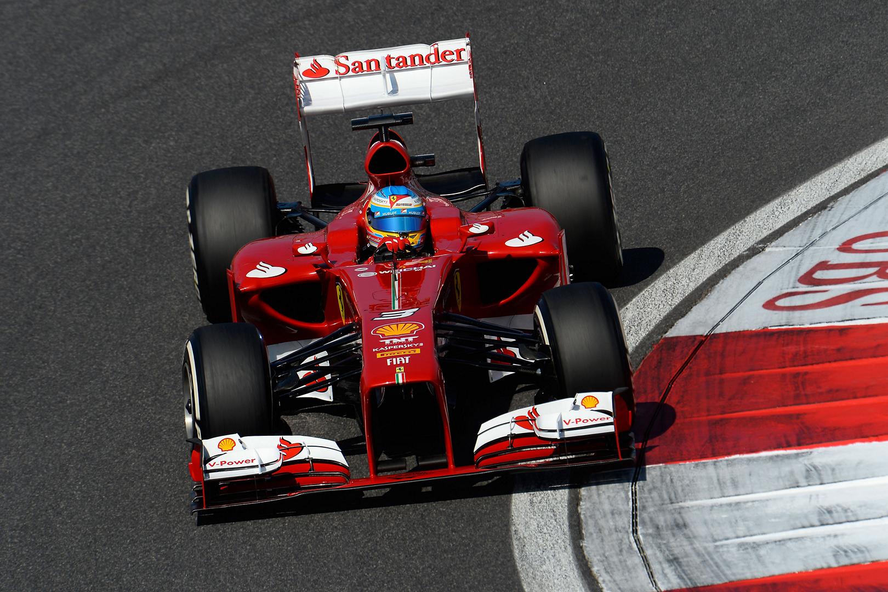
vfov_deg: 1.6
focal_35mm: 850
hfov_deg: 2.4
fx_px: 20965
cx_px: 444
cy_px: 296
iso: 250
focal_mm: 850
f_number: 8
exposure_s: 1/1250
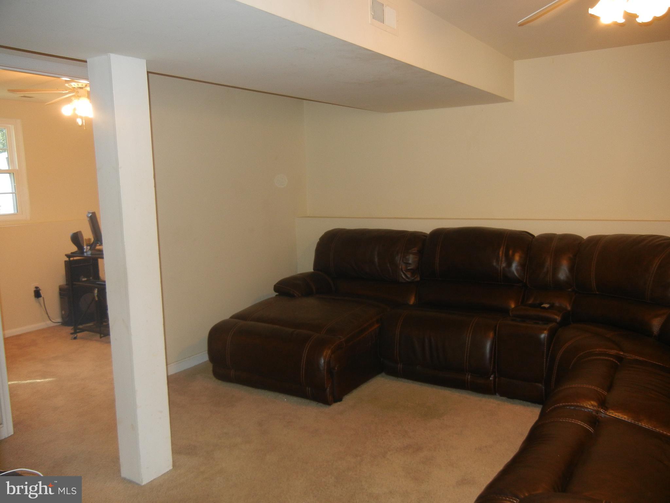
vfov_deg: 46.8
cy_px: 252
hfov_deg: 60.0
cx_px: 335
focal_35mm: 30
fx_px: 581
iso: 200
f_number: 3.5
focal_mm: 5.4
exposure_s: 1/30
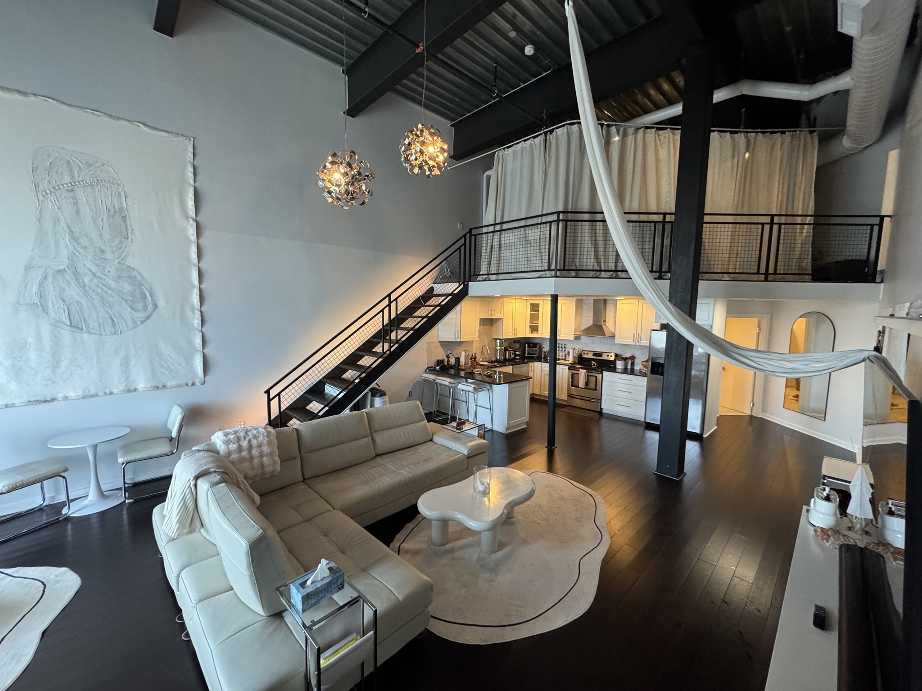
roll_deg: -1.8
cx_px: 461
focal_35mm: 14
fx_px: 373
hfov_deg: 102.1
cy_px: 346
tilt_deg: -6.3
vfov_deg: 85.7
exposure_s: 1/60
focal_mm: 2.22
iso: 400
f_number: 2.2
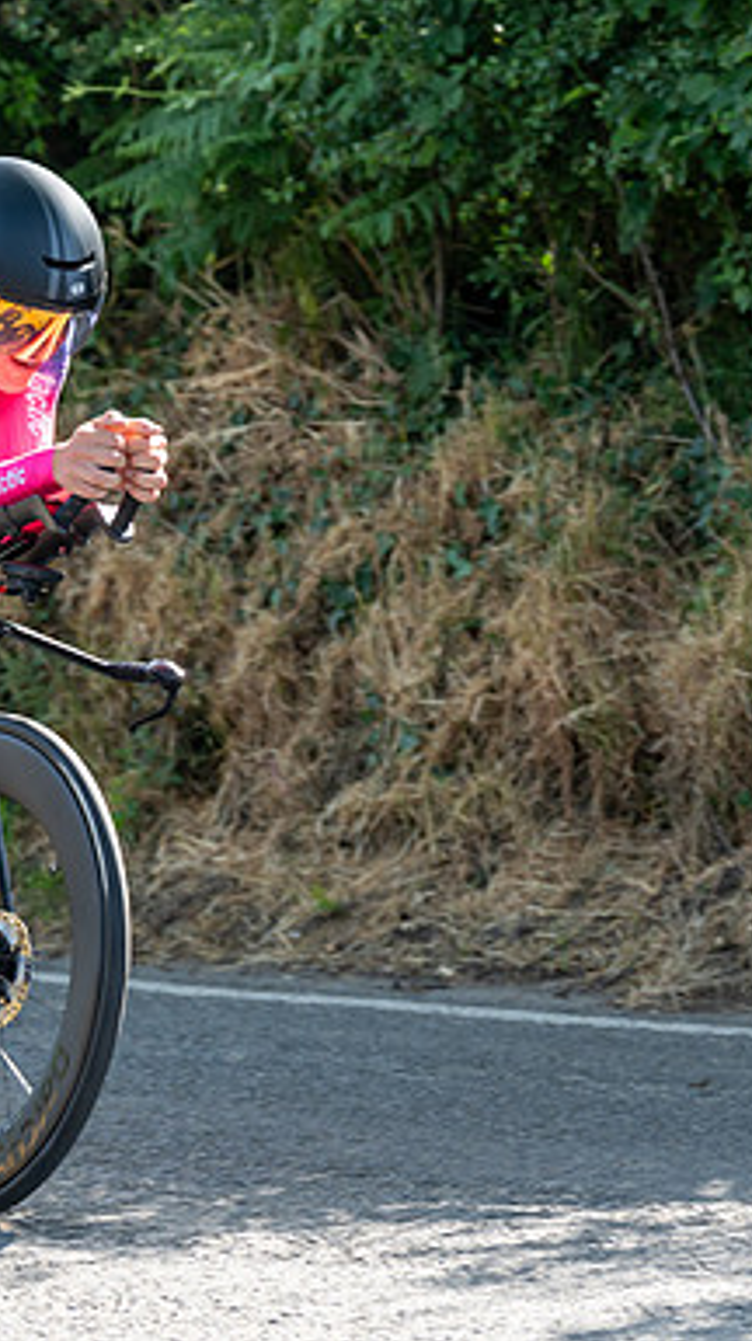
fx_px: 6962
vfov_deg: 11.0
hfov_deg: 6.2
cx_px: 6
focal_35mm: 196
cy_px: 721
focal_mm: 95
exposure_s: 1/800
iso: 500
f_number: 3.5
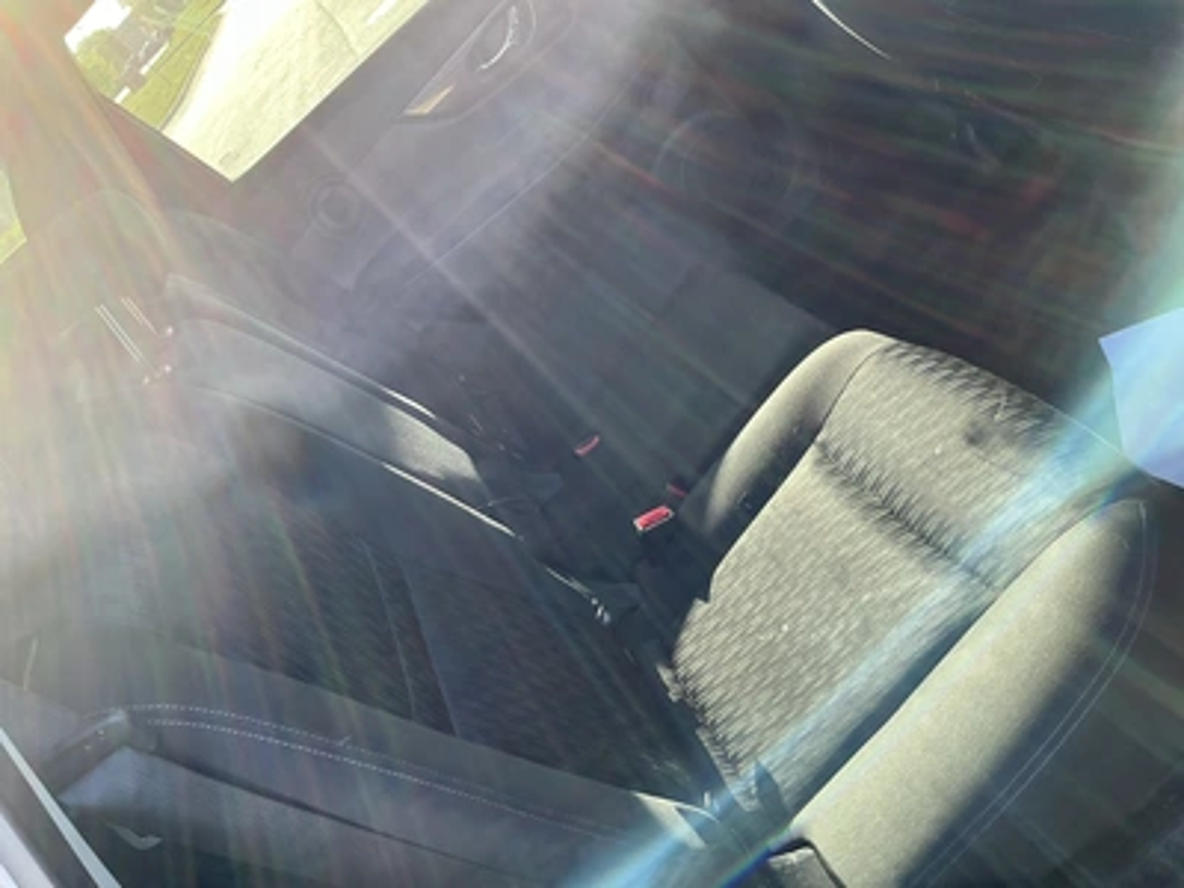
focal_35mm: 28
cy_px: 444
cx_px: 592
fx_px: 958
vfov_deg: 49.7
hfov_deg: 63.4
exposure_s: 1/122
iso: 40
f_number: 1.8
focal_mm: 3
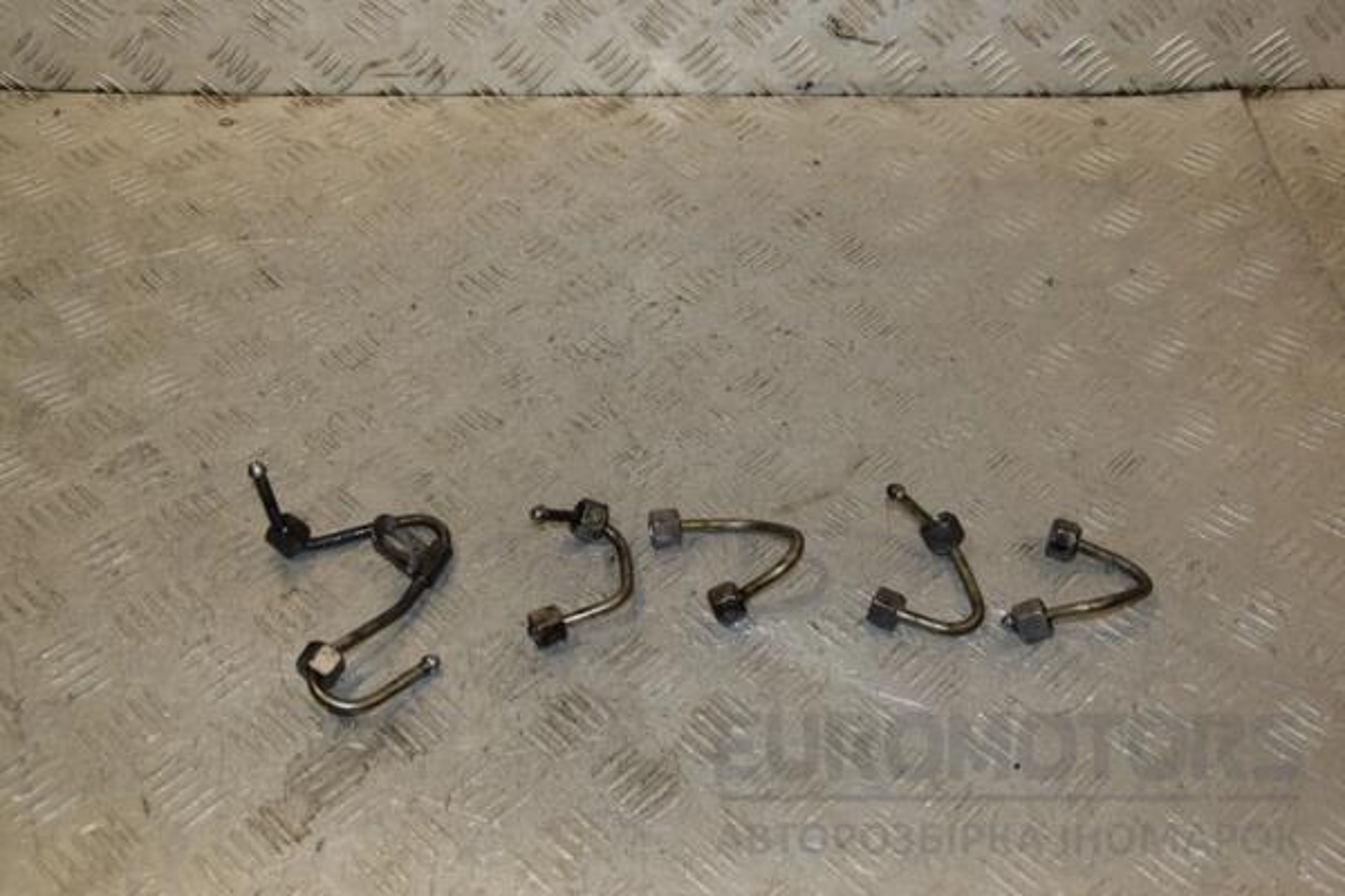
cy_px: 448
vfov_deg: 31.9
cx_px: 672
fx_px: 1569
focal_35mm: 42
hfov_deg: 46.4
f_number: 6.3
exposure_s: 1/200
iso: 800
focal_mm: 28
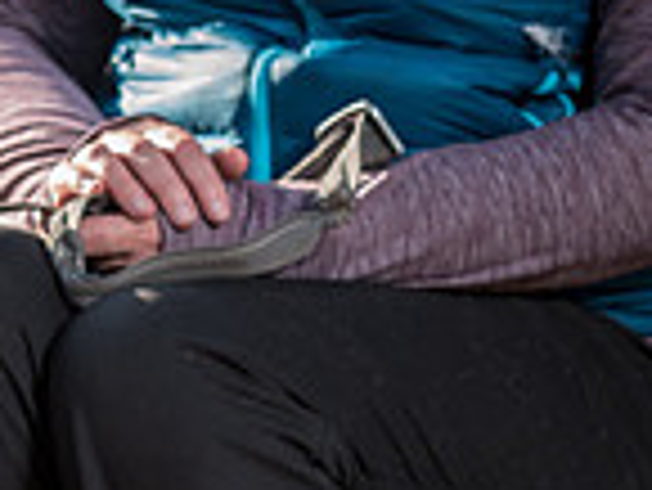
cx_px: 106
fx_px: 11895
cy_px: 559
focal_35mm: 631
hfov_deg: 3.1
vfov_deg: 2.4
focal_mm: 110
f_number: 4
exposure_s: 1/200
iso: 50
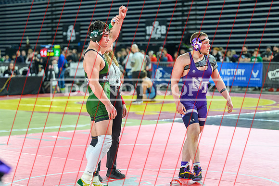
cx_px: 132
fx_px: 879
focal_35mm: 113
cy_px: 83
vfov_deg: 12.1
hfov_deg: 18.0
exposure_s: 1/800
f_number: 2.8
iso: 3200
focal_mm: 85
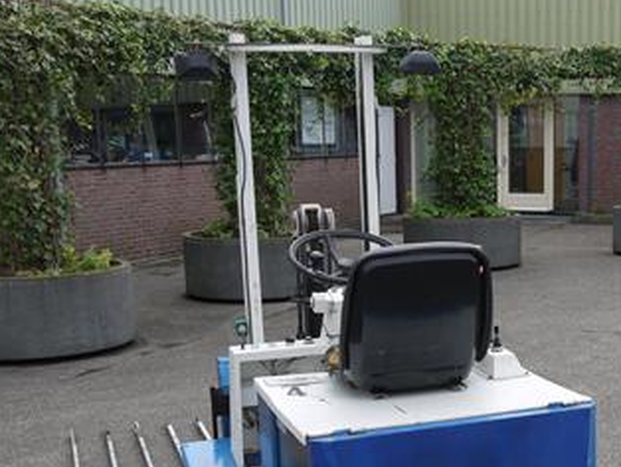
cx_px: 518
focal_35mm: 57
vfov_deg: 25.3
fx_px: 1023
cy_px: 358
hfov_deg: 32.6
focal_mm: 14
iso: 100
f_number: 6.3
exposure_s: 1/320
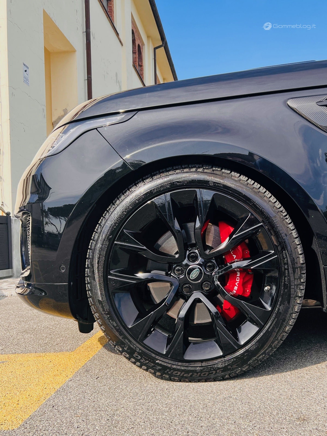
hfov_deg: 53.1
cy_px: 218
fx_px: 327
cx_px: 164
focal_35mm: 26
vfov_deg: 67.3
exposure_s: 1/2165
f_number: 1.5
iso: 50
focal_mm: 5.7
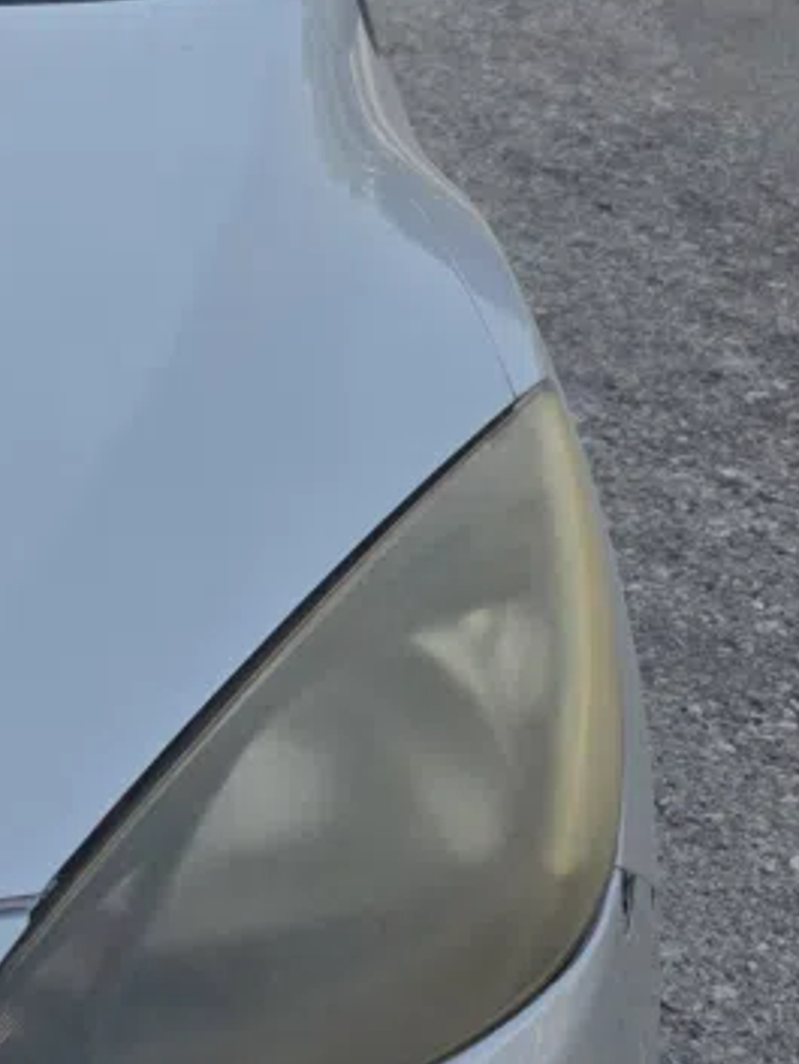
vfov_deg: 21.7
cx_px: -712
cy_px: 182
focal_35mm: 89
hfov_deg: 14.3
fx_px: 2737
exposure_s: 1/4057
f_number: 1.7
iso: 80
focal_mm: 6.3
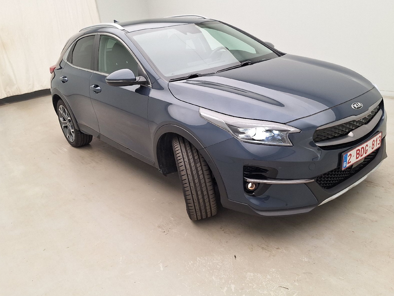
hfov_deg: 63.4
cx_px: 208
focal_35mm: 28
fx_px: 319
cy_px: 147
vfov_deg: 49.8
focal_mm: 5.54
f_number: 1.8
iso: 50
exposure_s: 1/100
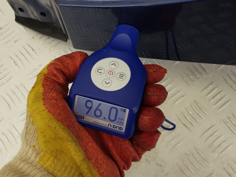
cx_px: 107
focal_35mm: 32
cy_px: 77
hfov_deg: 56.7
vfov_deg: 44.1
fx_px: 218
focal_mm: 4.2
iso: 50
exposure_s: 1/100
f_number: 1.7
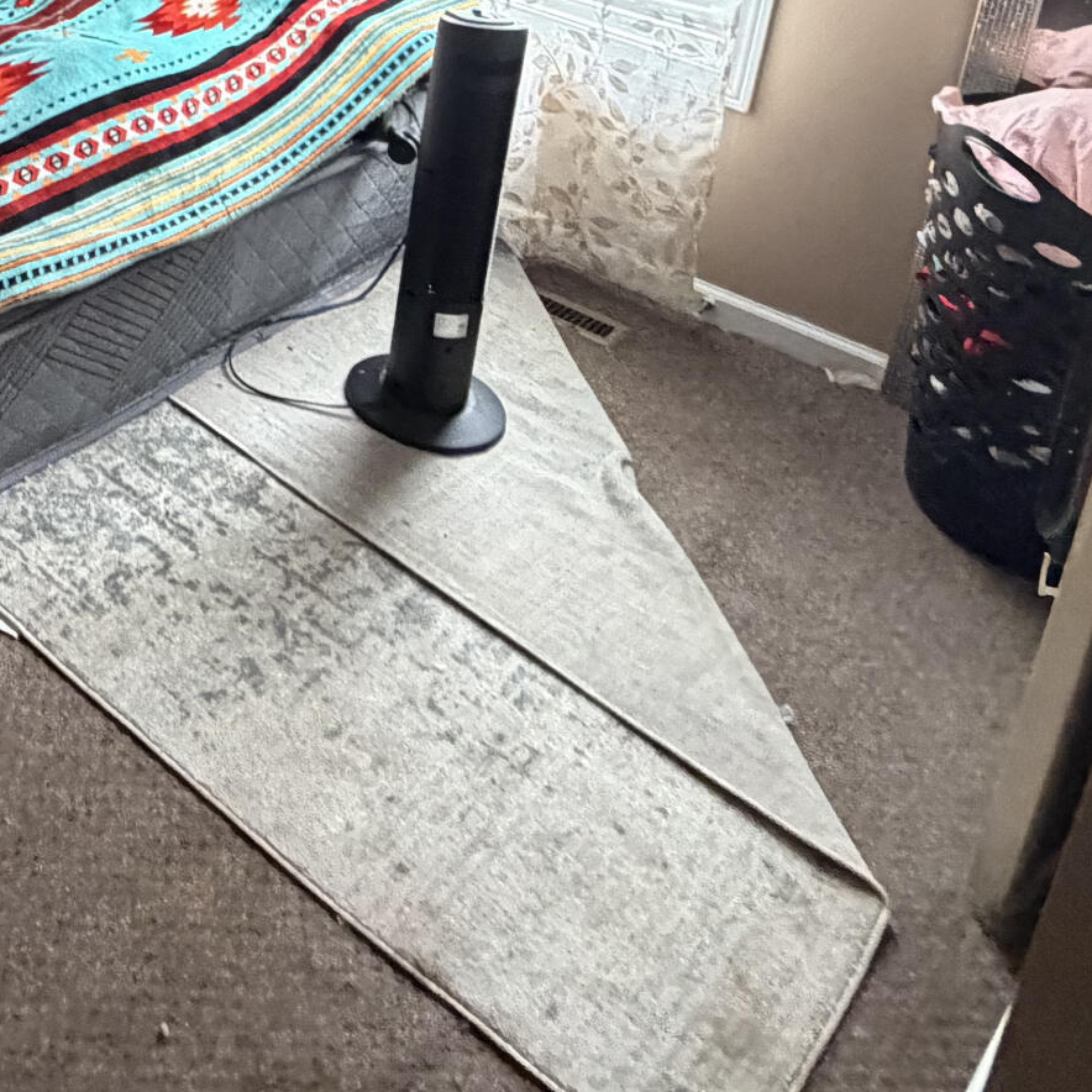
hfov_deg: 33.2
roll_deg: +0.1
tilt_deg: -16.5
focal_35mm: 42
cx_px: -196
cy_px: -156
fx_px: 1499
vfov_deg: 33.8
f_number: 2.2
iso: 500
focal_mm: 2.22
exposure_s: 1/60
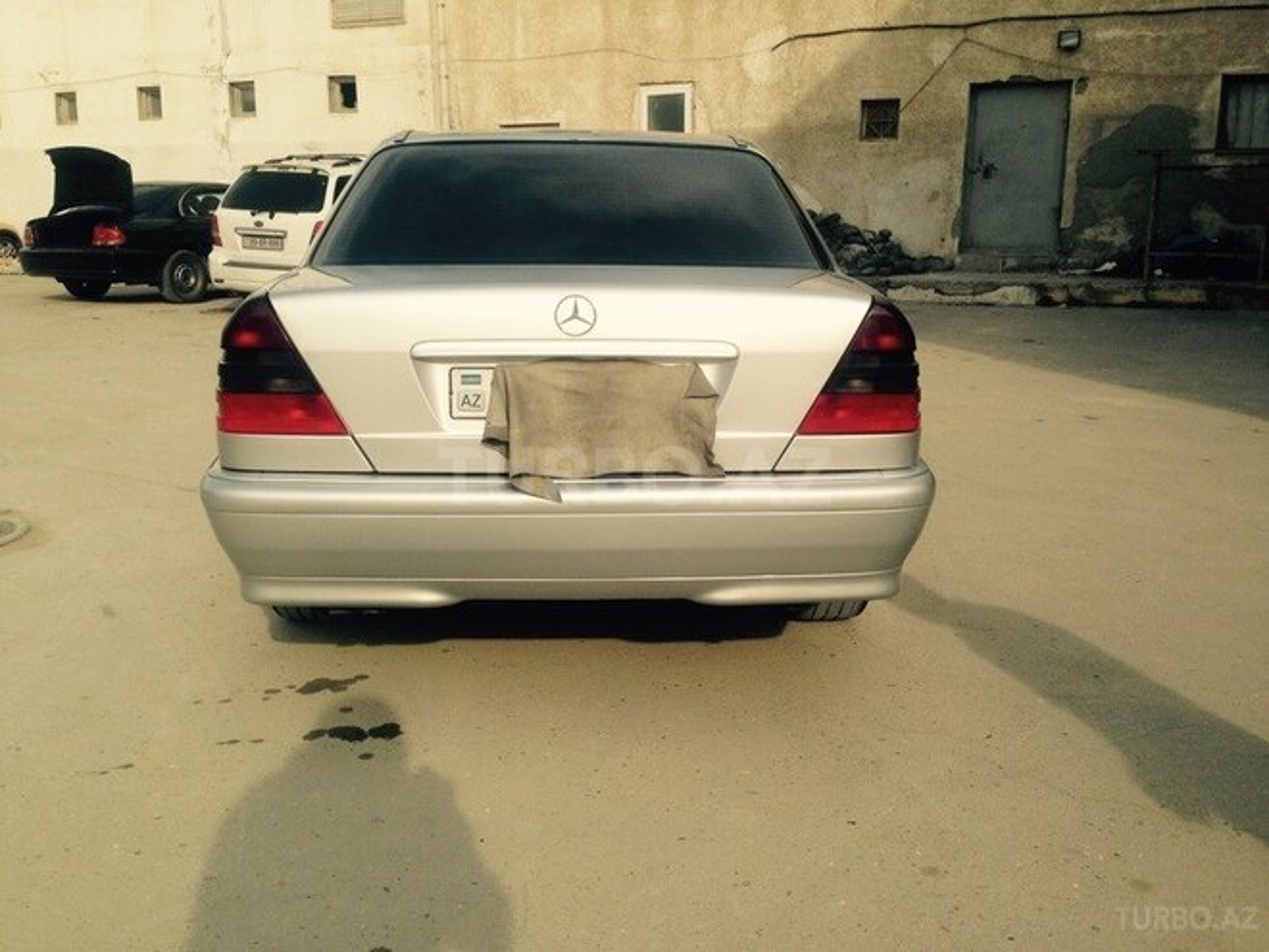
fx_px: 1210
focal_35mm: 33
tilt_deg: -10.4
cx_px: 634
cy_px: 476
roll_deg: -0.8
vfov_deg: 42.9
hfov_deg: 55.4
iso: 50
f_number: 2.4
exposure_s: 1/1808
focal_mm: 4.12
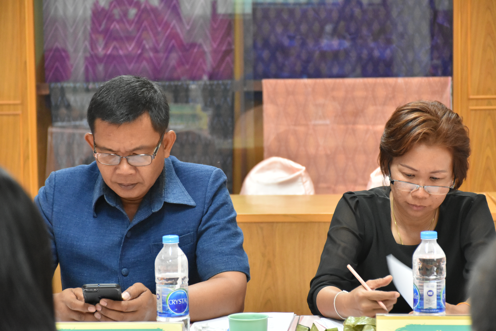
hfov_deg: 17.1
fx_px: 1653
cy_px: 166
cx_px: 248
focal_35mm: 120
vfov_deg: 11.4
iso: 2500
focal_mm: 80
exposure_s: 1/60
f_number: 5.3
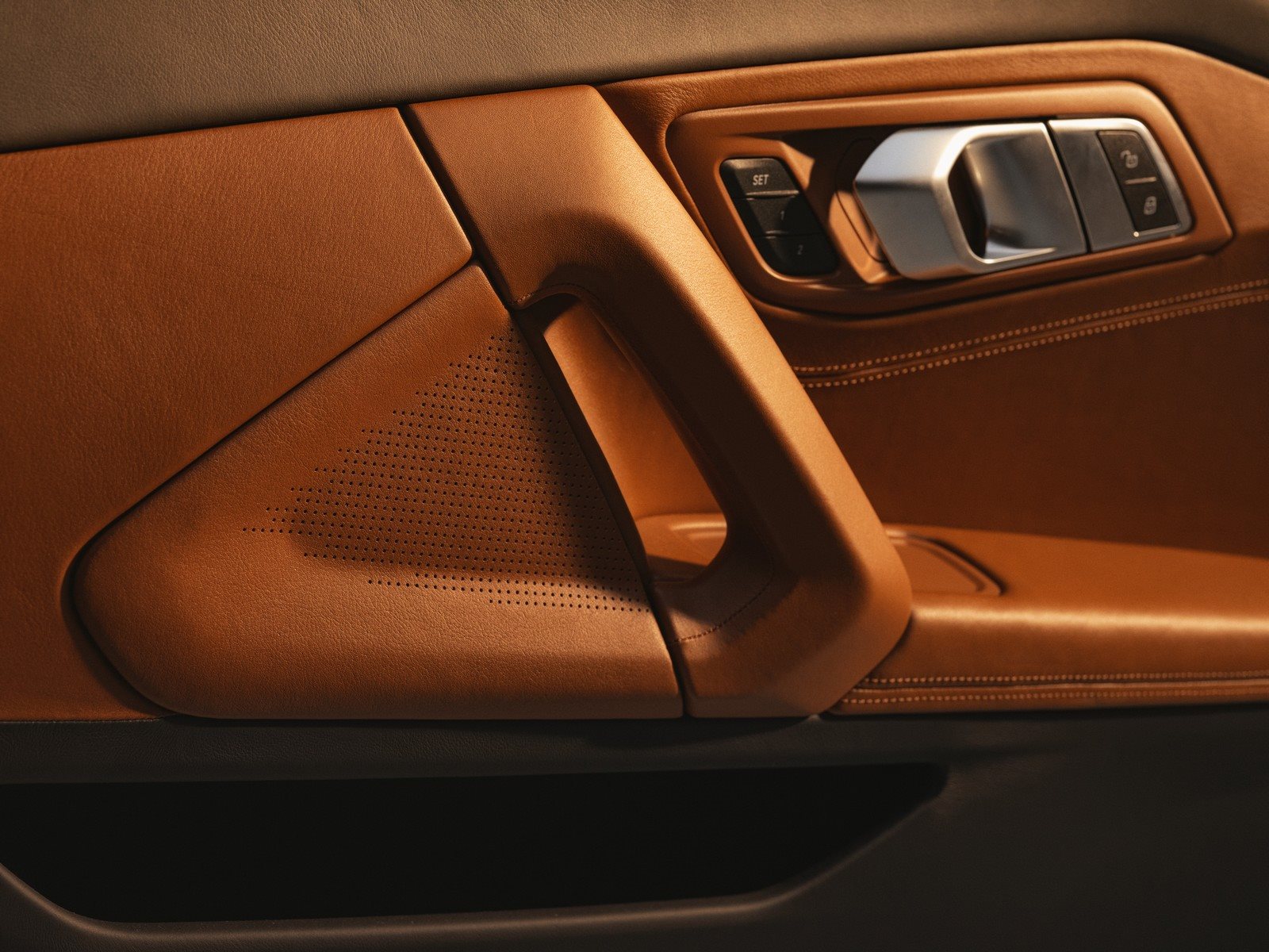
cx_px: 634
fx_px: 2310
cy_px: 476
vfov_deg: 23.3
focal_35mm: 63
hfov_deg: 30.7
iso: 1600
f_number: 9
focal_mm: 80
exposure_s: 1/125
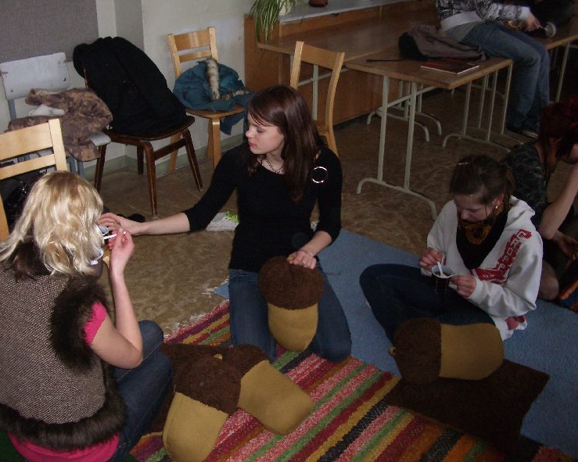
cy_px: 228
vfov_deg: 40.1
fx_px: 633
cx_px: 273
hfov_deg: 49.1
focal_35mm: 37
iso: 200
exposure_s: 1/60
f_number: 2.6
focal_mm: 5.8
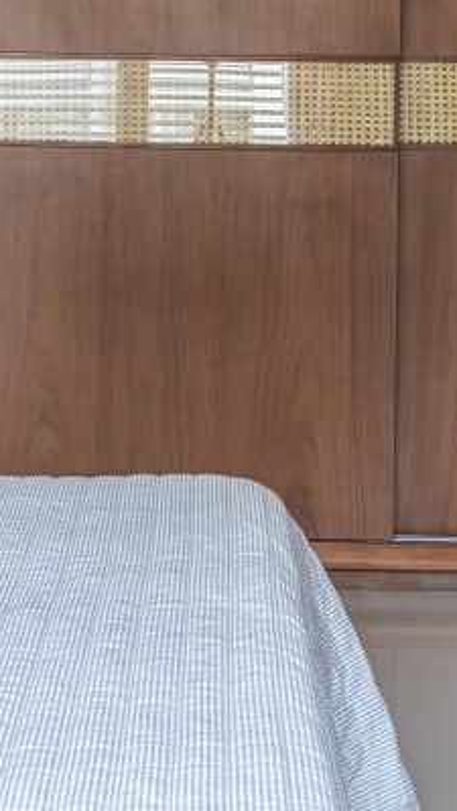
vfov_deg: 22.0
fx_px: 2021
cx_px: 156
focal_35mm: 94
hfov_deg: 12.9
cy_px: 52
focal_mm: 28
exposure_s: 1/50
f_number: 11
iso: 200
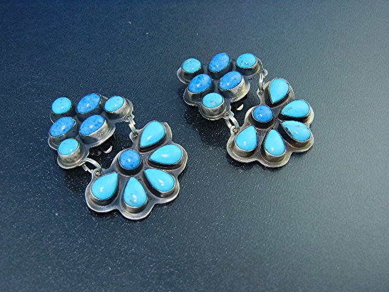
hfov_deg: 36.8
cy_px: 146
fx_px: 584
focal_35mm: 52
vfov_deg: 28.0
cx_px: 194
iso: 200
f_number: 3.9
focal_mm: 9.3
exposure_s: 1/30
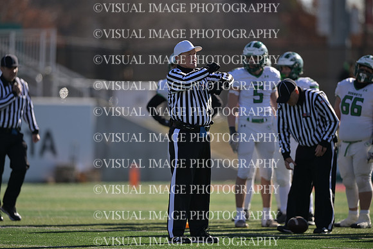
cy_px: 124
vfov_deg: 3.4
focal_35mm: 400
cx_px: 186
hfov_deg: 5.2
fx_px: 4145
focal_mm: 400
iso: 64
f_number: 2.8
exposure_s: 1/1600
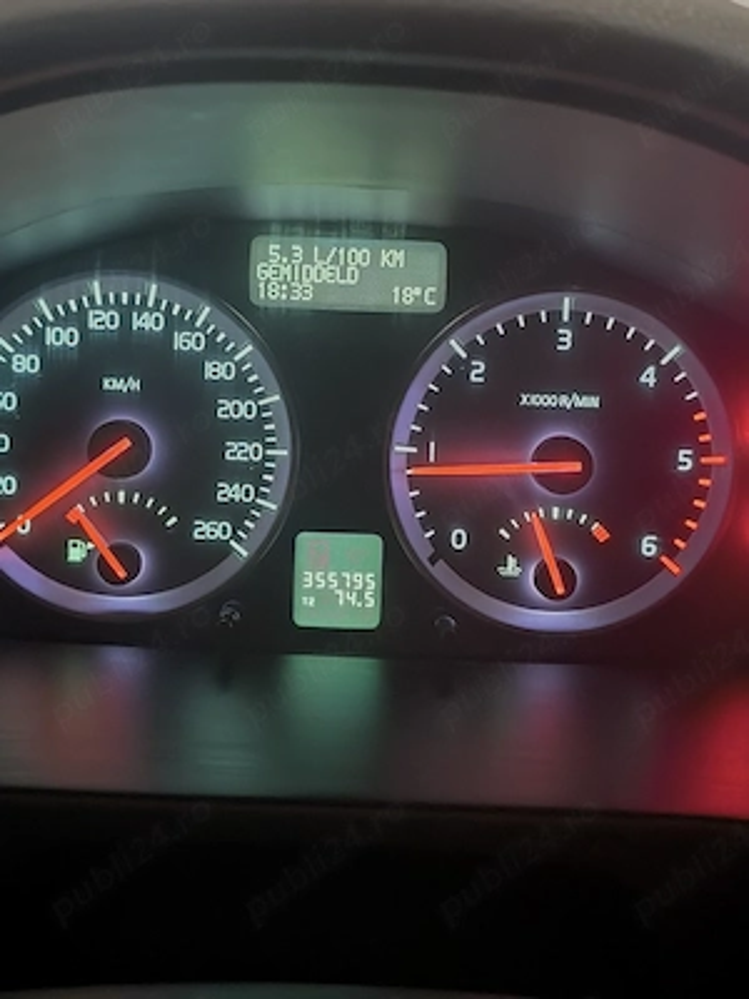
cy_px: 500
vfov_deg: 44.8
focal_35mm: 42
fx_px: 1212
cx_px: 374
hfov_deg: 34.3
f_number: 1.65
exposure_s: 1/5
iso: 10000
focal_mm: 6.14
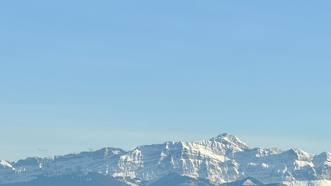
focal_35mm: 206
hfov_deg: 10.5
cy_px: 108
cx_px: 219
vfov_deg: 5.9
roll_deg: -0.6
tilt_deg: +4.2
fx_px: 1808
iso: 50
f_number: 2.8
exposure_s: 1/1650
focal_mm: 15.66
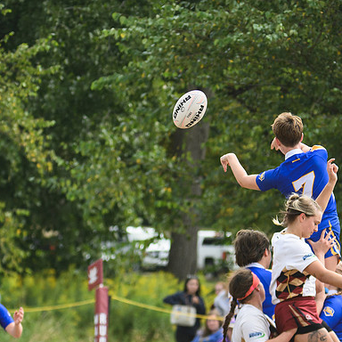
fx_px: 6014
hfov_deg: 3.3
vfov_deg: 3.3
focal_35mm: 538
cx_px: 289
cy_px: 60
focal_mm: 170
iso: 450
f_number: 5
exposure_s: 1/1000
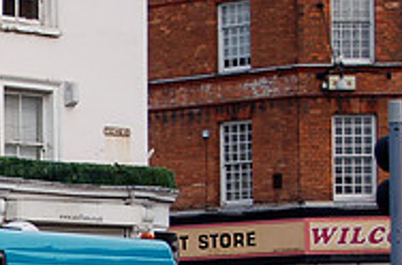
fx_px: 2371
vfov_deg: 6.3
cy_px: 350
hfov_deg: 9.4
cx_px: -201
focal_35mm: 213
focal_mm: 46
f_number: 5.3
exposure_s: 1/1000
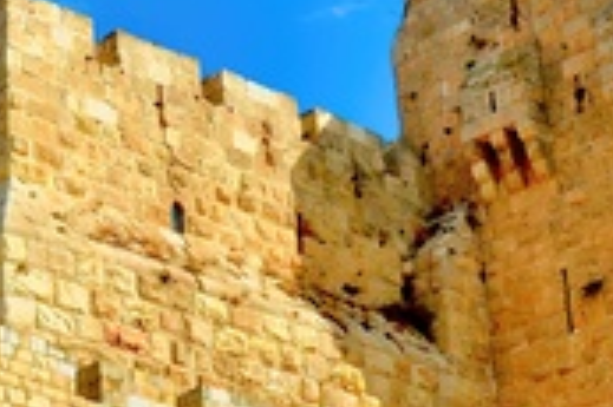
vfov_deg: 13.1
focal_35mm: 104
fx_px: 1769
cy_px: 347
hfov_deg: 19.2
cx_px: 35
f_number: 9
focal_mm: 20
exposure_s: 1/320
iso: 100
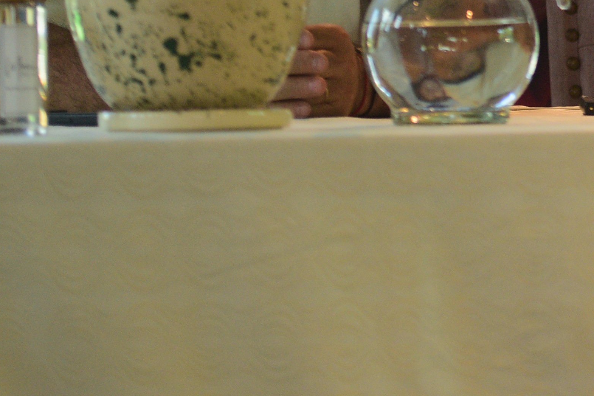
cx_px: 809
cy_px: -233
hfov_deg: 8.2
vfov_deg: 5.5
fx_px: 4058
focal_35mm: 246
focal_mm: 70
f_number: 2.8
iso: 800
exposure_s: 1/250
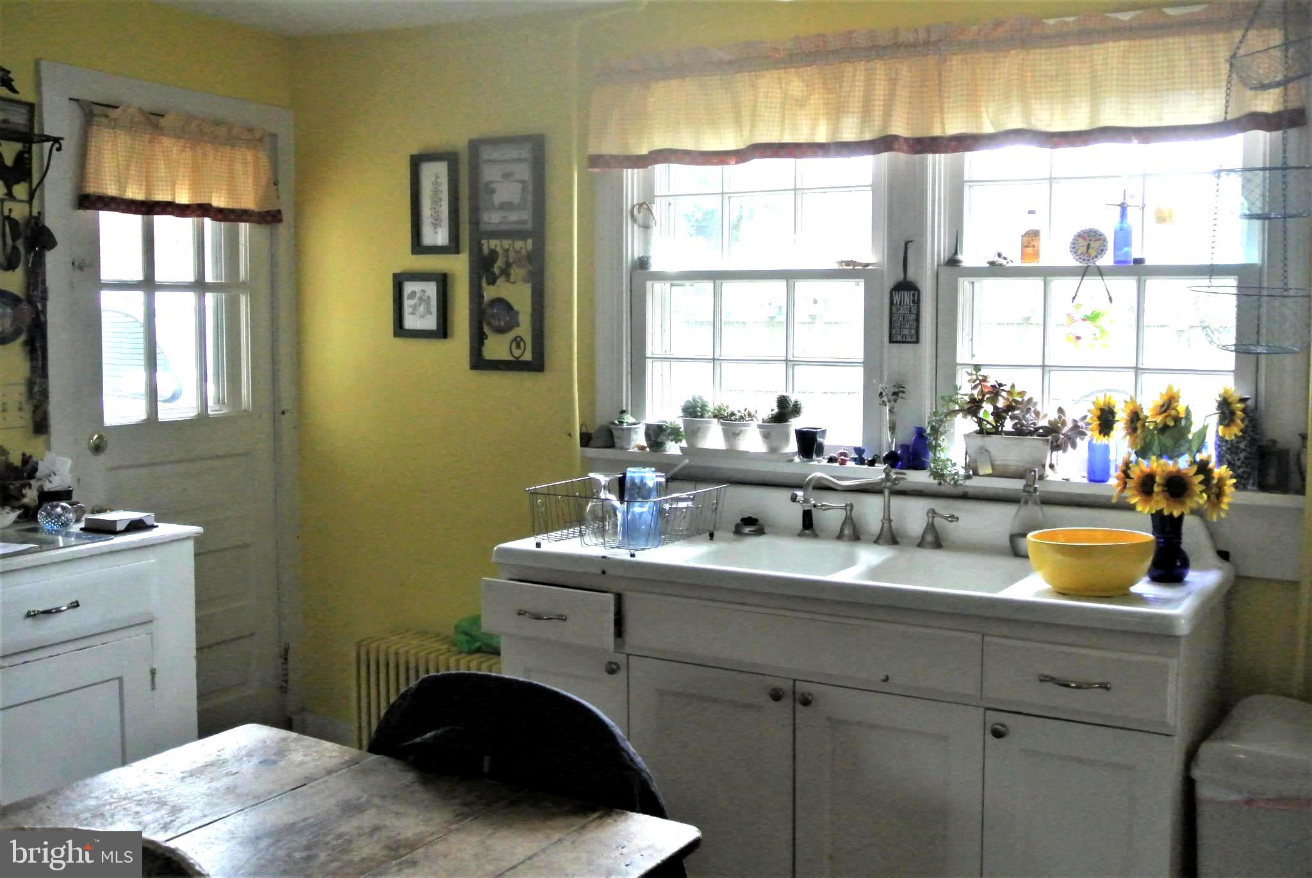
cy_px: 439
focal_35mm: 36
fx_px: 1313
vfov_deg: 37.0
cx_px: 656
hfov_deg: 53.1
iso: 1600
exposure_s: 1/250
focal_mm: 13.6
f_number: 4
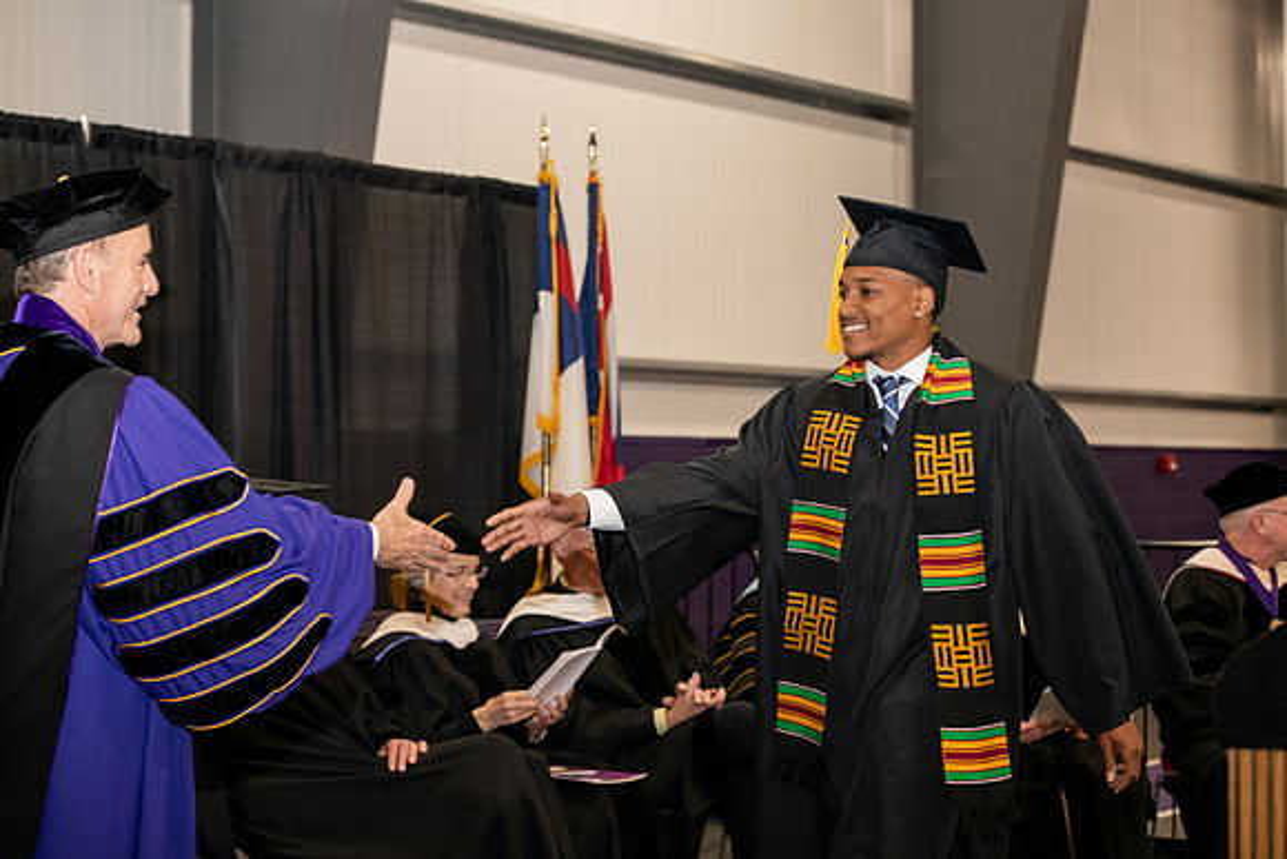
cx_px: 644
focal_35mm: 70
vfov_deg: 19.5
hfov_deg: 28.8
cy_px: 430
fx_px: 2503
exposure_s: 1/200
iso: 2000
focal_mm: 70
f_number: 5
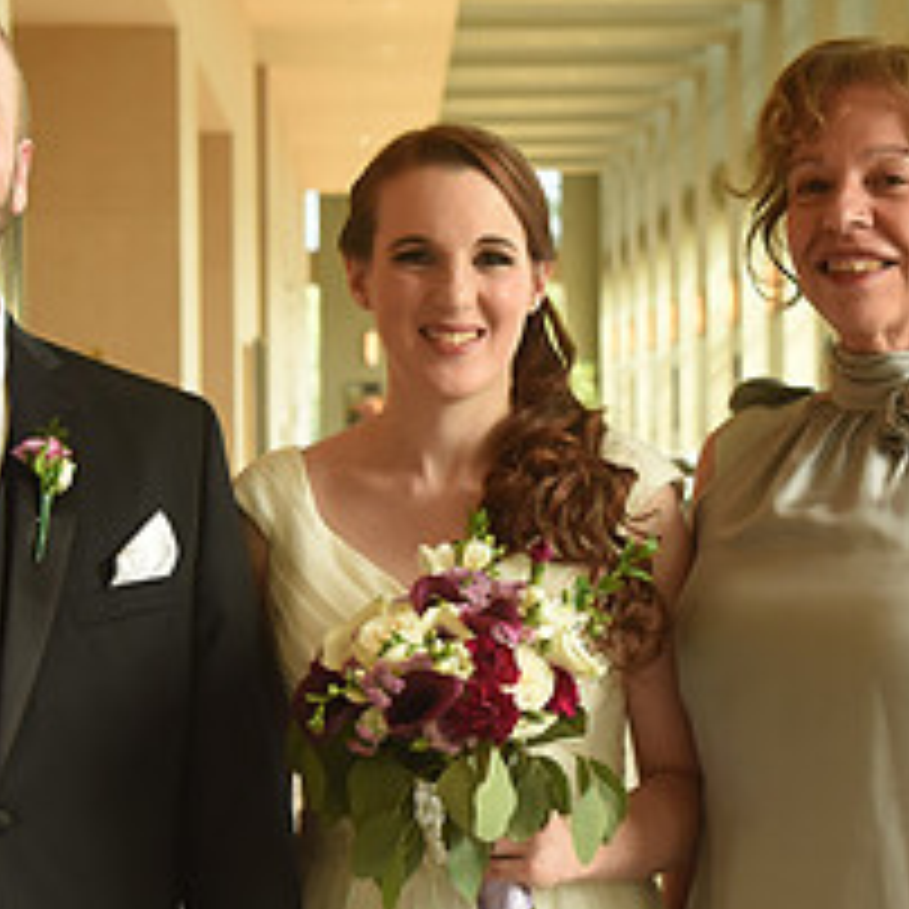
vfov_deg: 14.3
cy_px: 412
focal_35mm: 122
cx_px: 500
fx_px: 3625
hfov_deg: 14.3
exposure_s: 1/160
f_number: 7.1
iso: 1600
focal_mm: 50
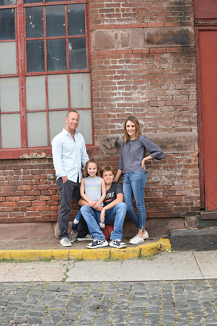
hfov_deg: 19.5
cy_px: 163
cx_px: 108
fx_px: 632
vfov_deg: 28.8
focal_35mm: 70
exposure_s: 1/250
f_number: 9
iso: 800
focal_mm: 70
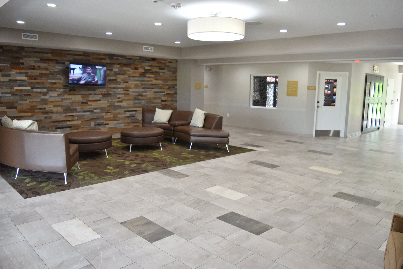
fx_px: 302
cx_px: 202
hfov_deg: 67.4
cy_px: 134
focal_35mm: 27
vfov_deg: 47.9
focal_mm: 18
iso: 640
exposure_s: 1/60
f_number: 4
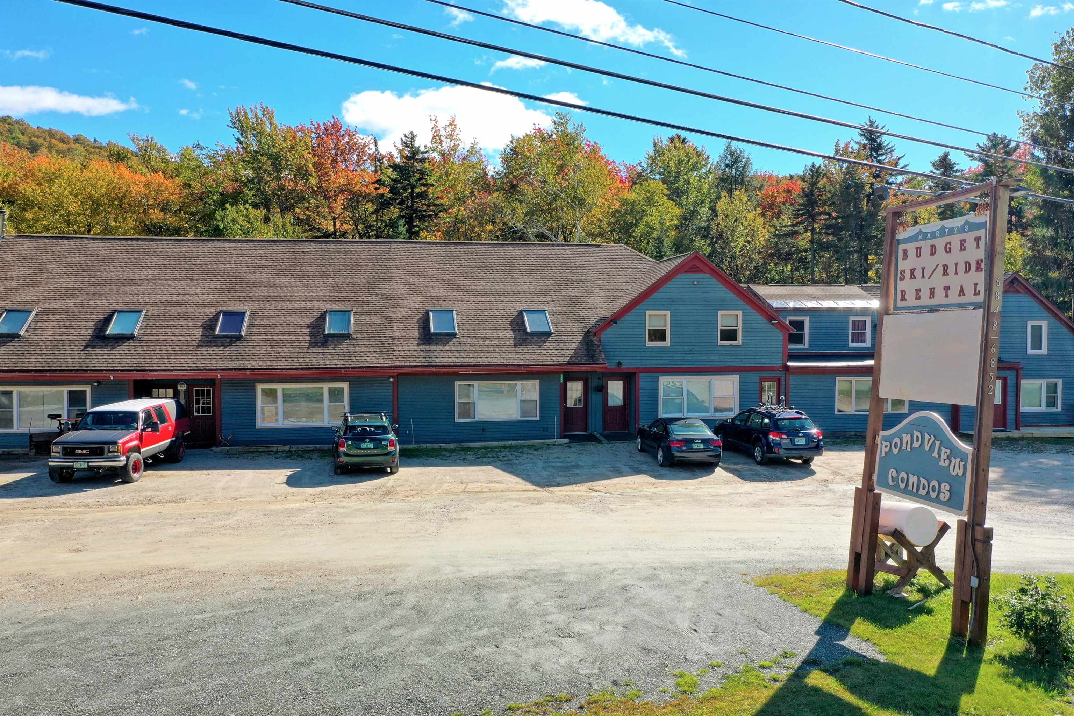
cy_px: 358
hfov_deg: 65.5
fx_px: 835
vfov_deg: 46.4
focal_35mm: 28
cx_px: 537
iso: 100
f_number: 5.6
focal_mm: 10.3
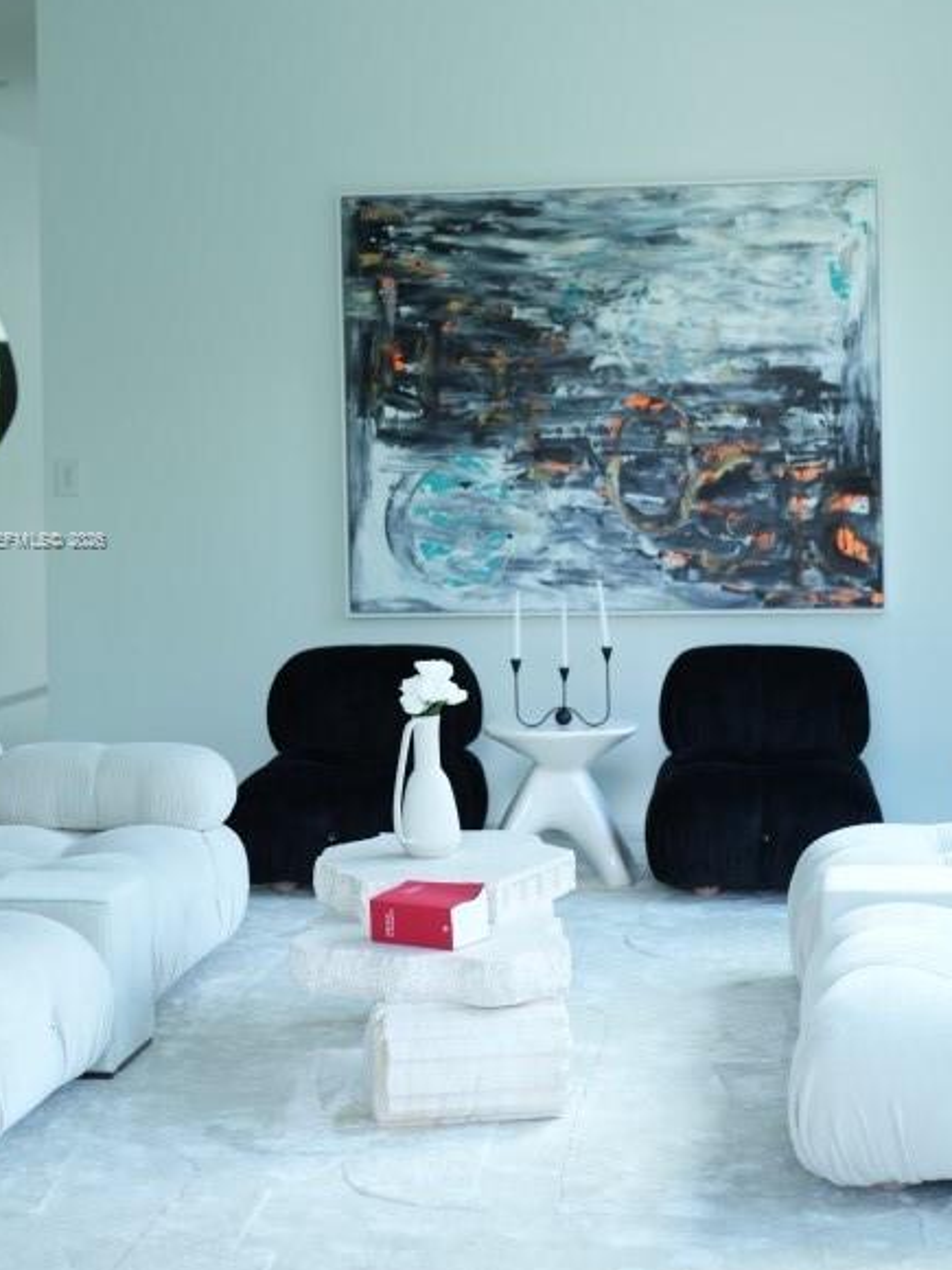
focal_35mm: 67
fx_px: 2457
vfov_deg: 28.9
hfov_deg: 21.9
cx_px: 477
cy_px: 541
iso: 160
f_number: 2.5
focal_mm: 50
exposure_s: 1/80
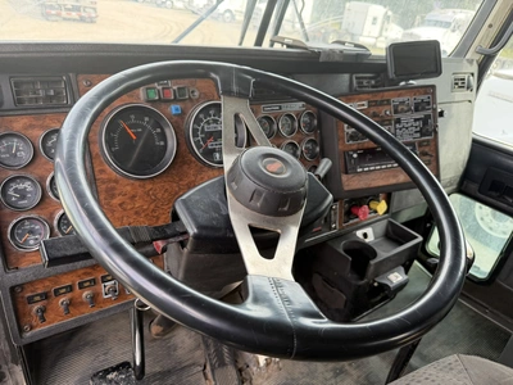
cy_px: 192
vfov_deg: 56.8
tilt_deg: -27.1
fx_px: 356
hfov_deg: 71.6
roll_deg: -9.1
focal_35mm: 24
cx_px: 256
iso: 80
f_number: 1.78
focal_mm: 6.76
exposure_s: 1/174
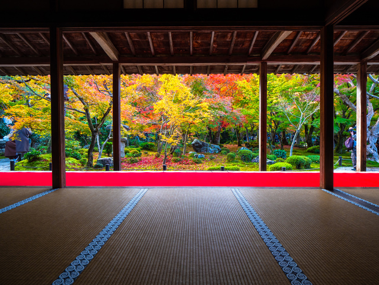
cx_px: 190
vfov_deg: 71.6
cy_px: 142
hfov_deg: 87.8
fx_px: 197
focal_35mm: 18
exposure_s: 1/10
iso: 200
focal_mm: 9
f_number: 5.6
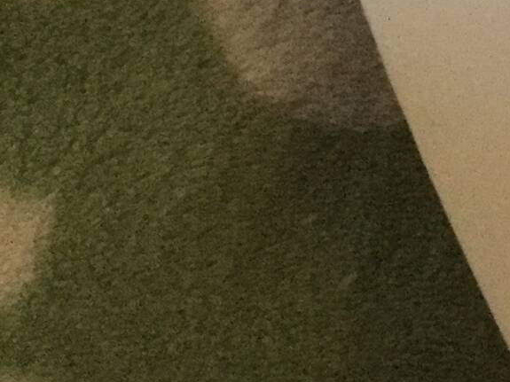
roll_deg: +2.1
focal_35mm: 138
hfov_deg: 13.2
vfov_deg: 10.6
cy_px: -77
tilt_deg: -39.3
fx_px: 2033
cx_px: 851
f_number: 2.4
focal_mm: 3.3
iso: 250
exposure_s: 1/15
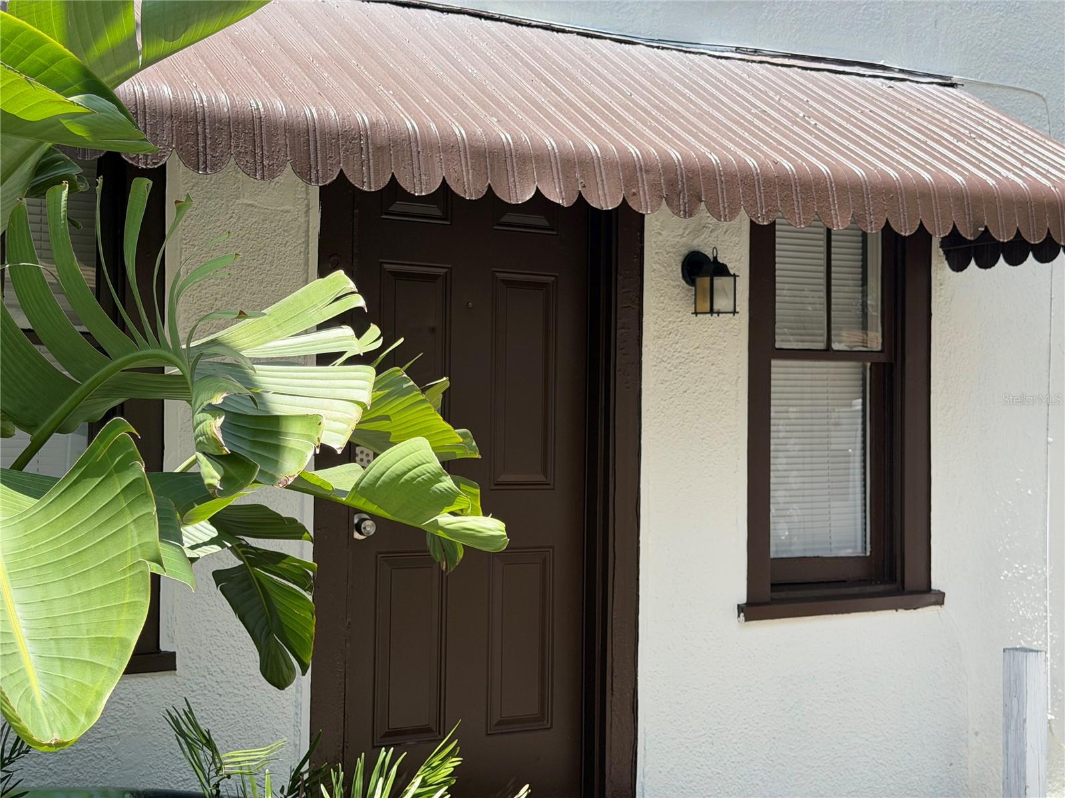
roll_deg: -0.5
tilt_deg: +0.8
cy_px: 399
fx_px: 1477
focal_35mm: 48
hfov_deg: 39.7
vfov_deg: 30.3
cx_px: 532
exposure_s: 1/1608
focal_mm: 6.76
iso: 64
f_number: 1.78
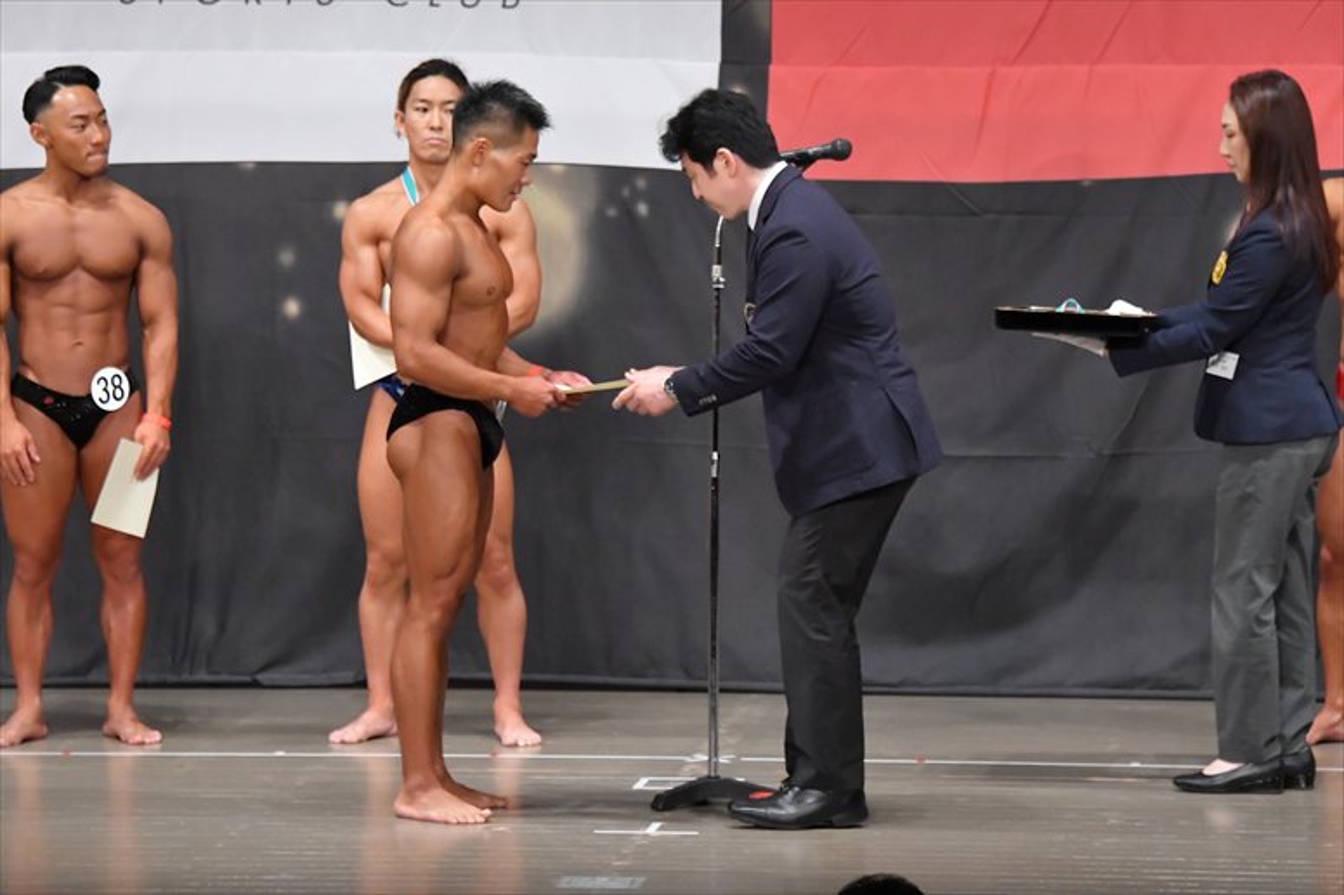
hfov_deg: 10.2
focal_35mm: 202
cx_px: 672
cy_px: 448
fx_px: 7538
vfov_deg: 6.8
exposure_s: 1/400
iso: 6400
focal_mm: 135
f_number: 5.6
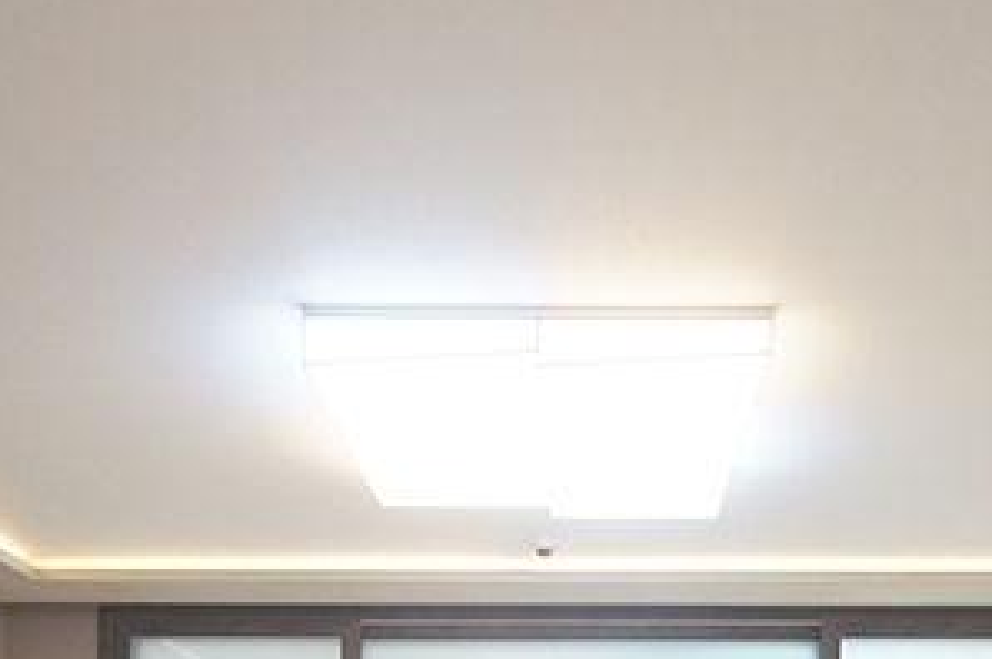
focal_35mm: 44
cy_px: 865
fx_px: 1221
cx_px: 573
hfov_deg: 44.1
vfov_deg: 25.7
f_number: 3.5
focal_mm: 11
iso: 800
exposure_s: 1/200
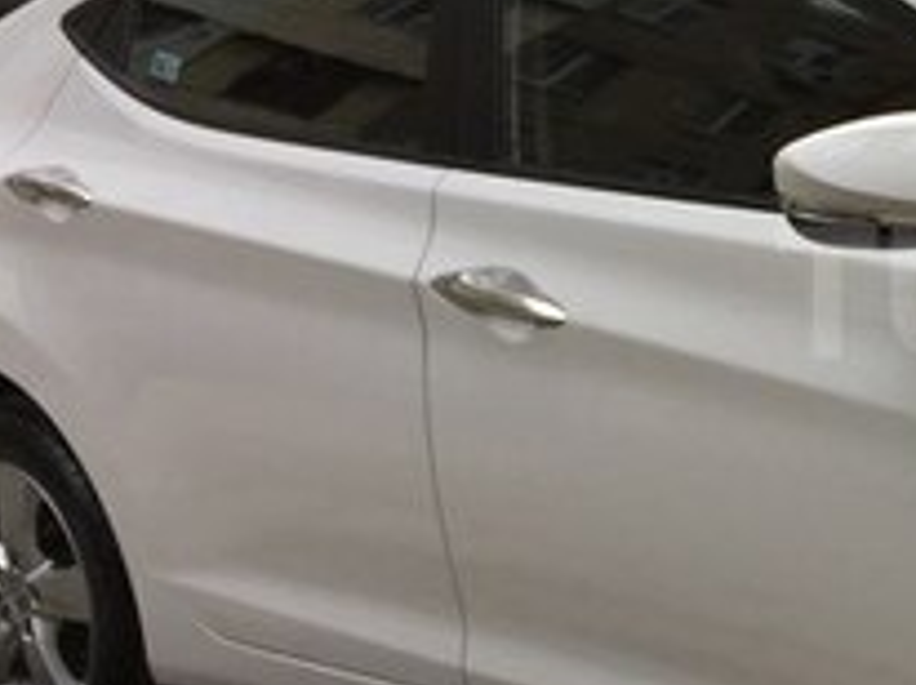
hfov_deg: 19.3
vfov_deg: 15.9
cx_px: 1232
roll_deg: +0.4
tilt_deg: -11.8
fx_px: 2458
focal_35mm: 93
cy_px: 291
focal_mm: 4.15
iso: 32
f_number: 2.2
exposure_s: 1/100
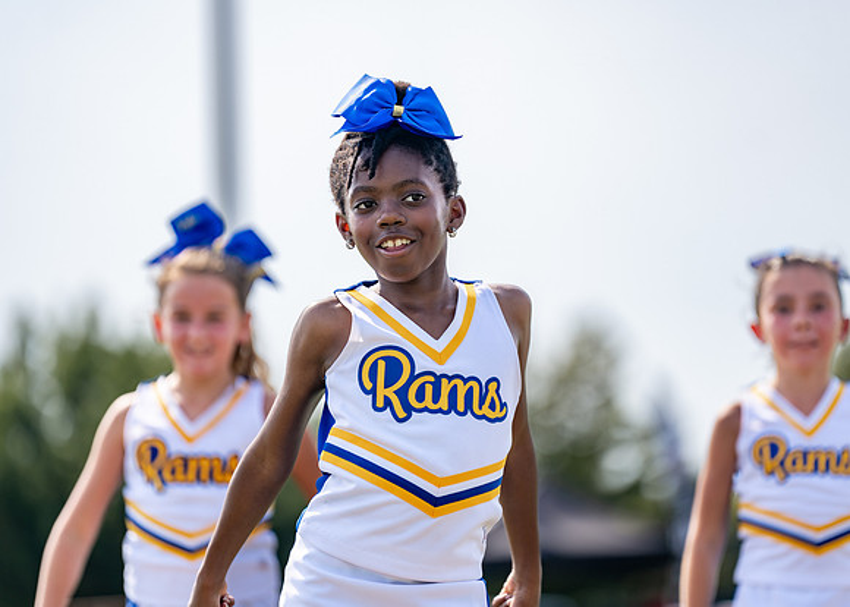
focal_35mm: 213
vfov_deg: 6.8
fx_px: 5129
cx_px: 425
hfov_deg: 9.5
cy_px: 304
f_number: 2.8
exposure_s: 1/1600
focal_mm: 200
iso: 100
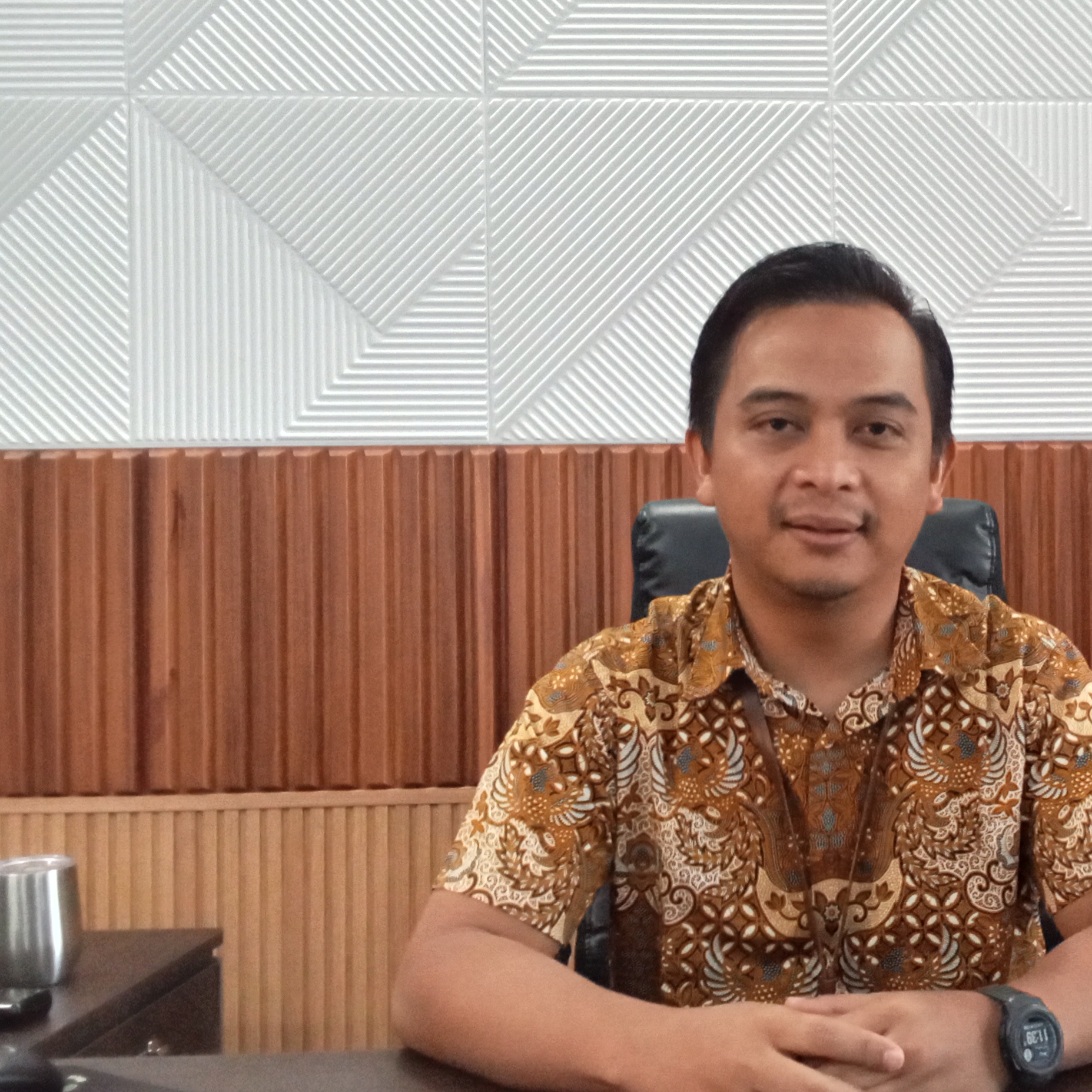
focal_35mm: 42
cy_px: 565
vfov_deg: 40.0
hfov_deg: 37.9
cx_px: 935
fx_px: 1499
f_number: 2
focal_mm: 2.79
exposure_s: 1/25
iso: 1462
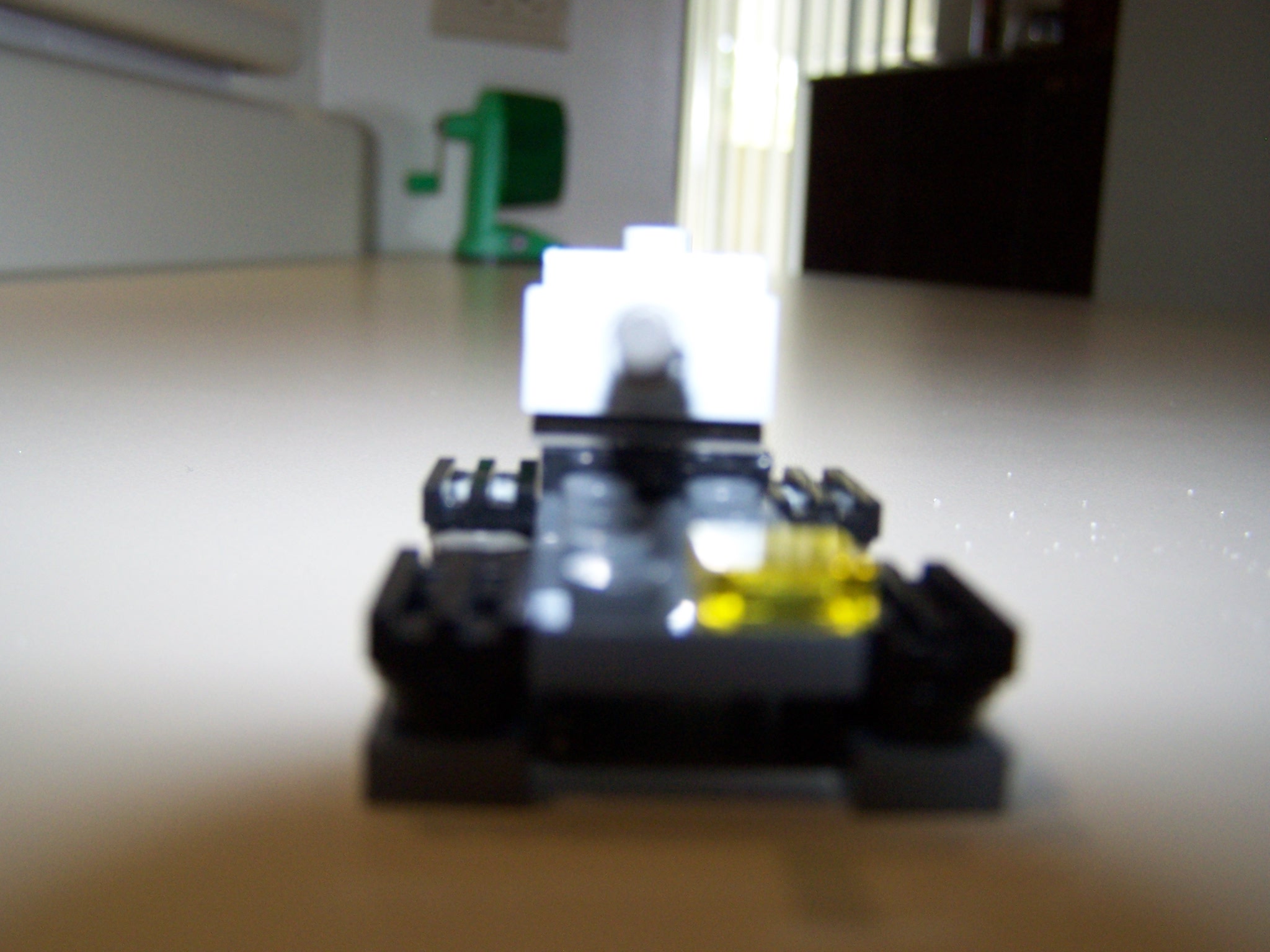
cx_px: 635
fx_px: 1394
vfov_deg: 37.7
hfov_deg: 49.0
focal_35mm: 38
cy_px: 476
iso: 140
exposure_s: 1/60
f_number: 2.8
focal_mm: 6.3
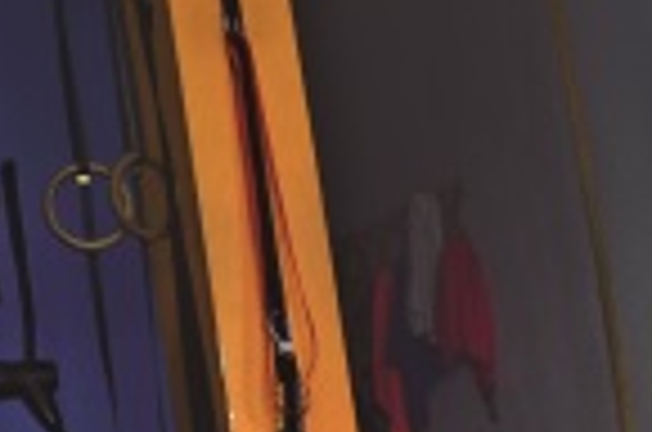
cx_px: -814
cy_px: -4
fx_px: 3036
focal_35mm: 168
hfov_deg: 10.8
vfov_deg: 8.1
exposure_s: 1/13
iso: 160
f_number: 5.6
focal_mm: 18
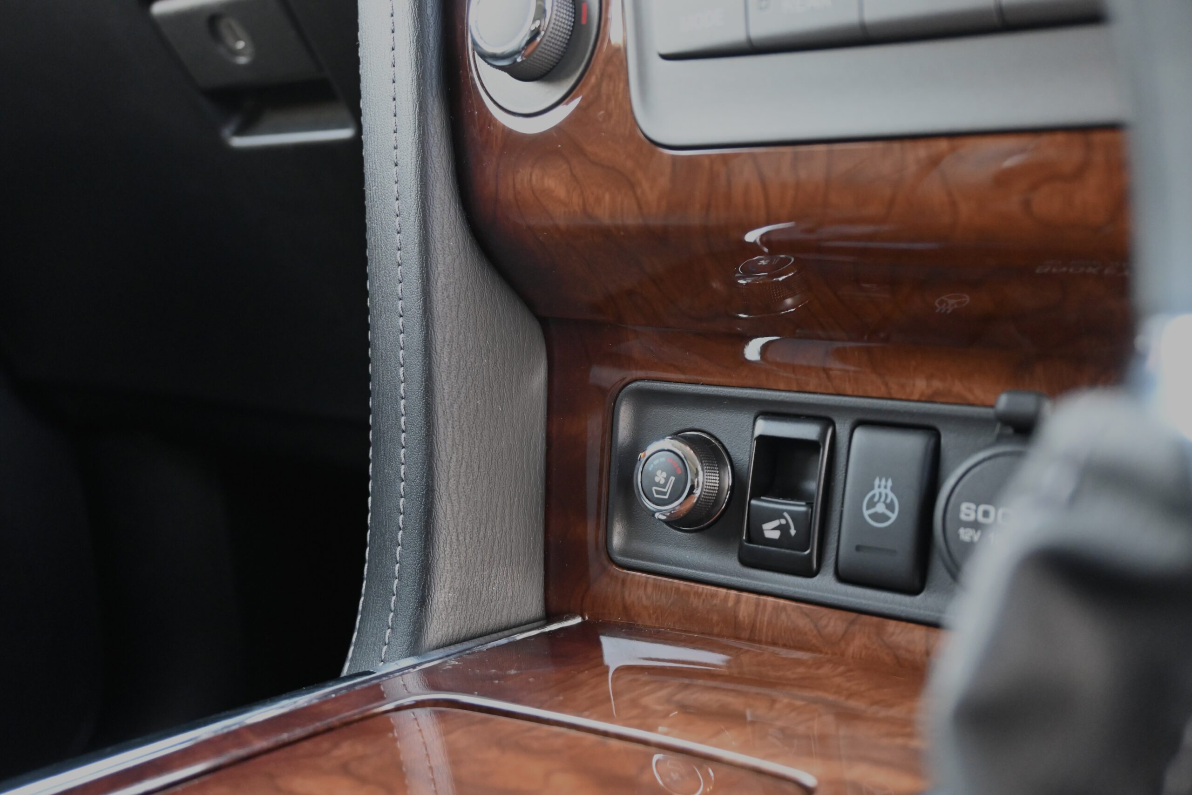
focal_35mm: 39
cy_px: 398
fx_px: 1291
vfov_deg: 34.2
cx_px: 596
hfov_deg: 49.6
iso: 3200
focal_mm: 26
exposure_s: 1/100
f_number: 4.5
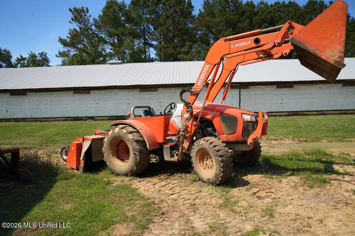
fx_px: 237
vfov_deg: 53.1
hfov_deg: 73.7
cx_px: 178
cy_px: 118
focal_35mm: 24
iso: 800
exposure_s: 1/8000
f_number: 2.8
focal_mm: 24
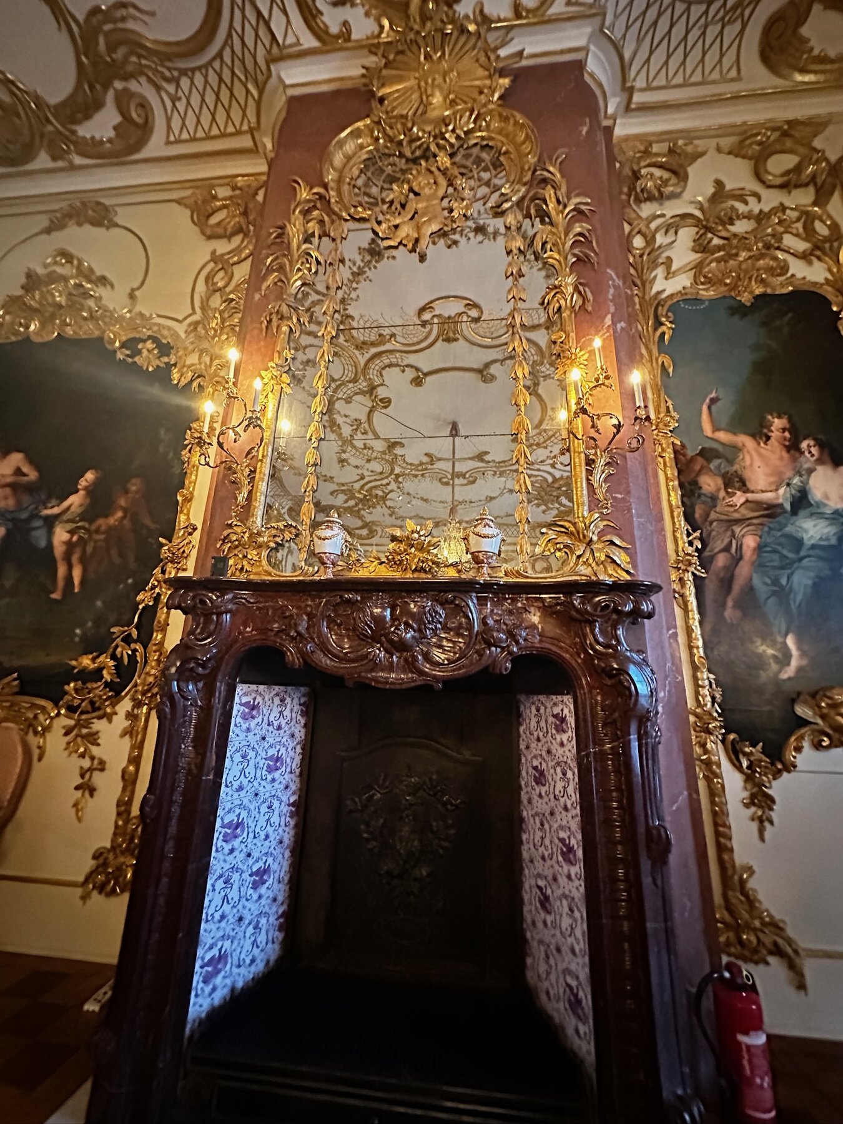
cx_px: 422
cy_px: 562
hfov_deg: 85.7
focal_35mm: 14
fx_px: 455
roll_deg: -2.3
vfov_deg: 102.1
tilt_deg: +17.1
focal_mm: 2.22
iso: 2500
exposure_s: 1/25
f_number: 2.2
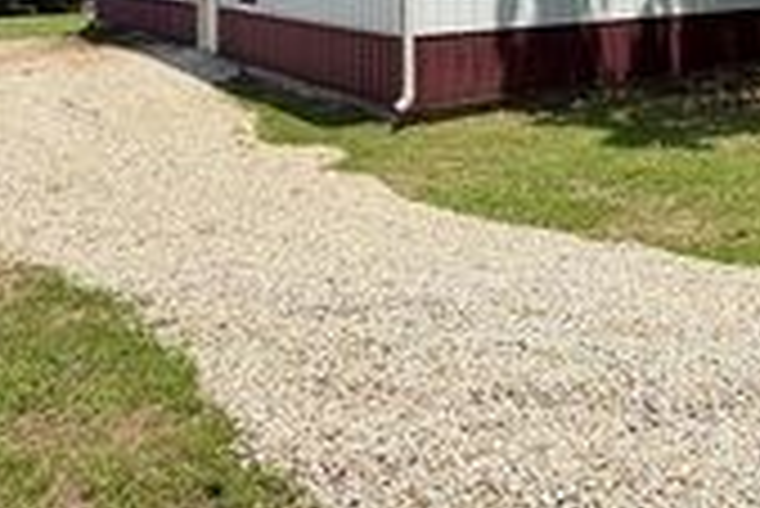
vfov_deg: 28.2
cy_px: -61
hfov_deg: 43.1
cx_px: 616
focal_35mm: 43
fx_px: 909
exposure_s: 1/985
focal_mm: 2.22
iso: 20
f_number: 2.2
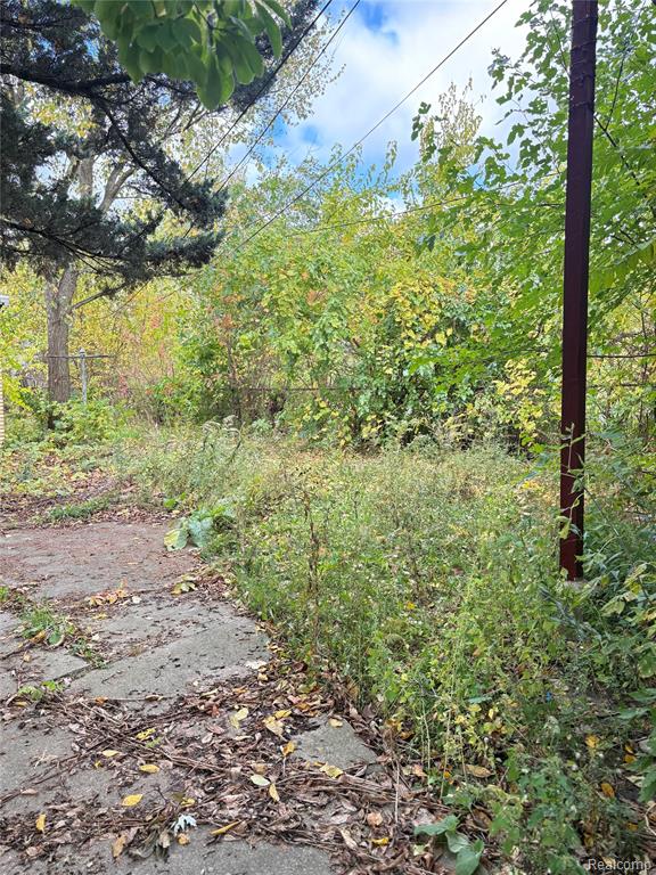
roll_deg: +1.0
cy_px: 438
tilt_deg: -5.3
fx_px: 657
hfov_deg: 53.1
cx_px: 328
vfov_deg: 67.3
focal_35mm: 26
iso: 80
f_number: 1.6
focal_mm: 5.96
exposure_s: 1/236
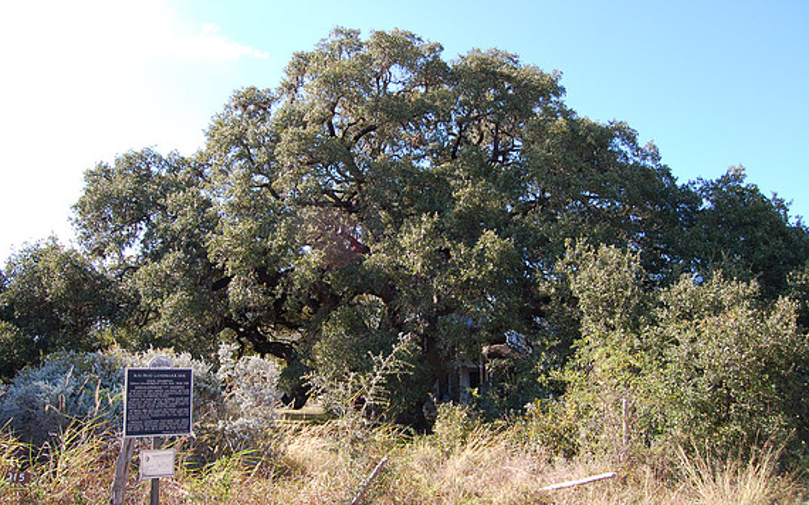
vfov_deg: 44.5
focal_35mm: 28
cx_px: 403
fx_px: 617
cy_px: 267
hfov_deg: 66.5
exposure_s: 1/200
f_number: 5.6
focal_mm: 18
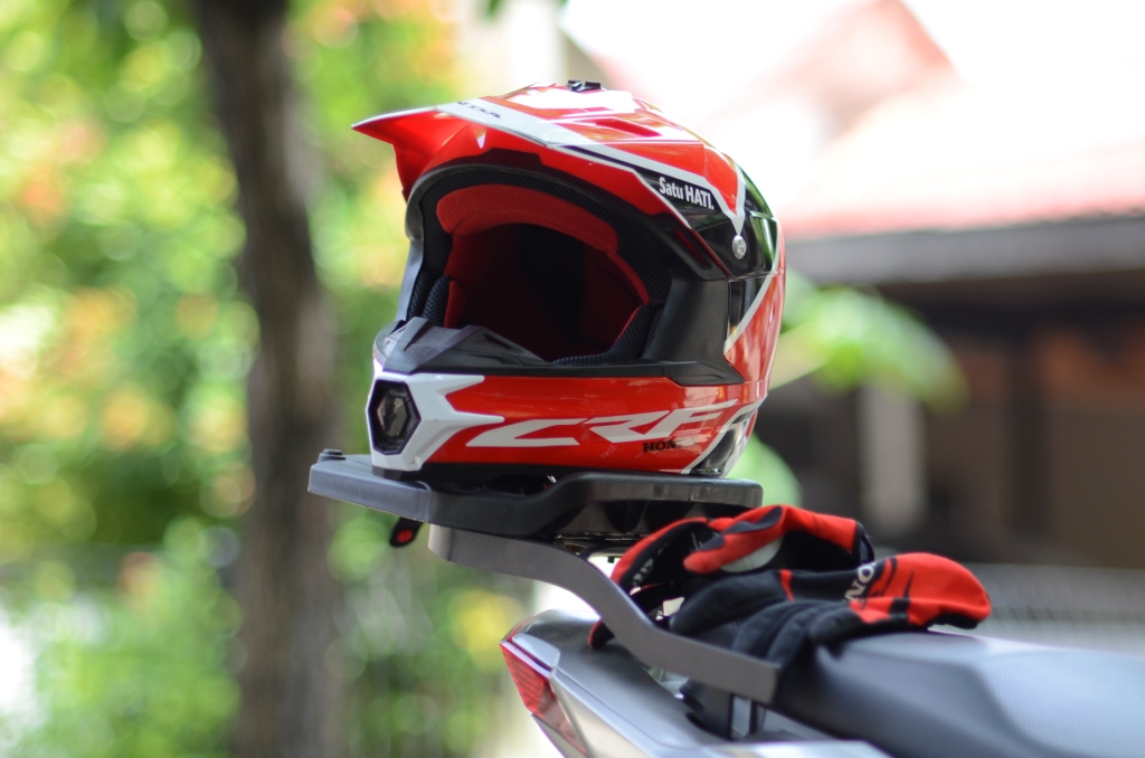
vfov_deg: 10.7
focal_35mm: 128
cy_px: 379
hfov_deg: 16.1
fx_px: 4046
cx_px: 572
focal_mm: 85
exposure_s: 1/320
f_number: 2
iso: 100
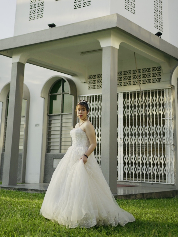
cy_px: 45
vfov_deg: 32.8
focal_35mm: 57
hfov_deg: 25.6
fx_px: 391
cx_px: 77
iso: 160
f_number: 1.8
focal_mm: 35
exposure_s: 1/2000
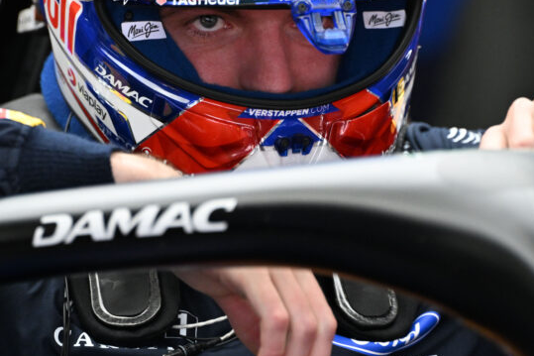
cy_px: 90
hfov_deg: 4.0
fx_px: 7607
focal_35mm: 513
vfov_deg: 2.7
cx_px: 214
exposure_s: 1/800
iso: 3200
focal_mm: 270
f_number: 4
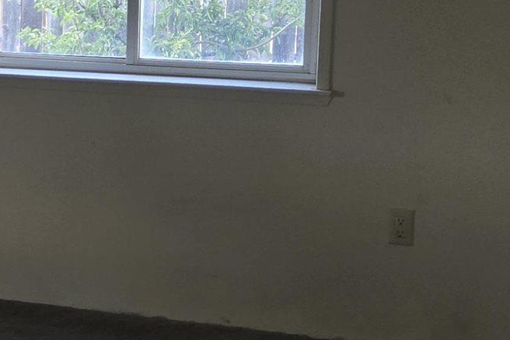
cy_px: 93
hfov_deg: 16.1
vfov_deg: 12.2
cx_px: -341
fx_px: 1586
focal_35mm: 112
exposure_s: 1/60
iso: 32
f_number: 1.8
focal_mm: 5.4
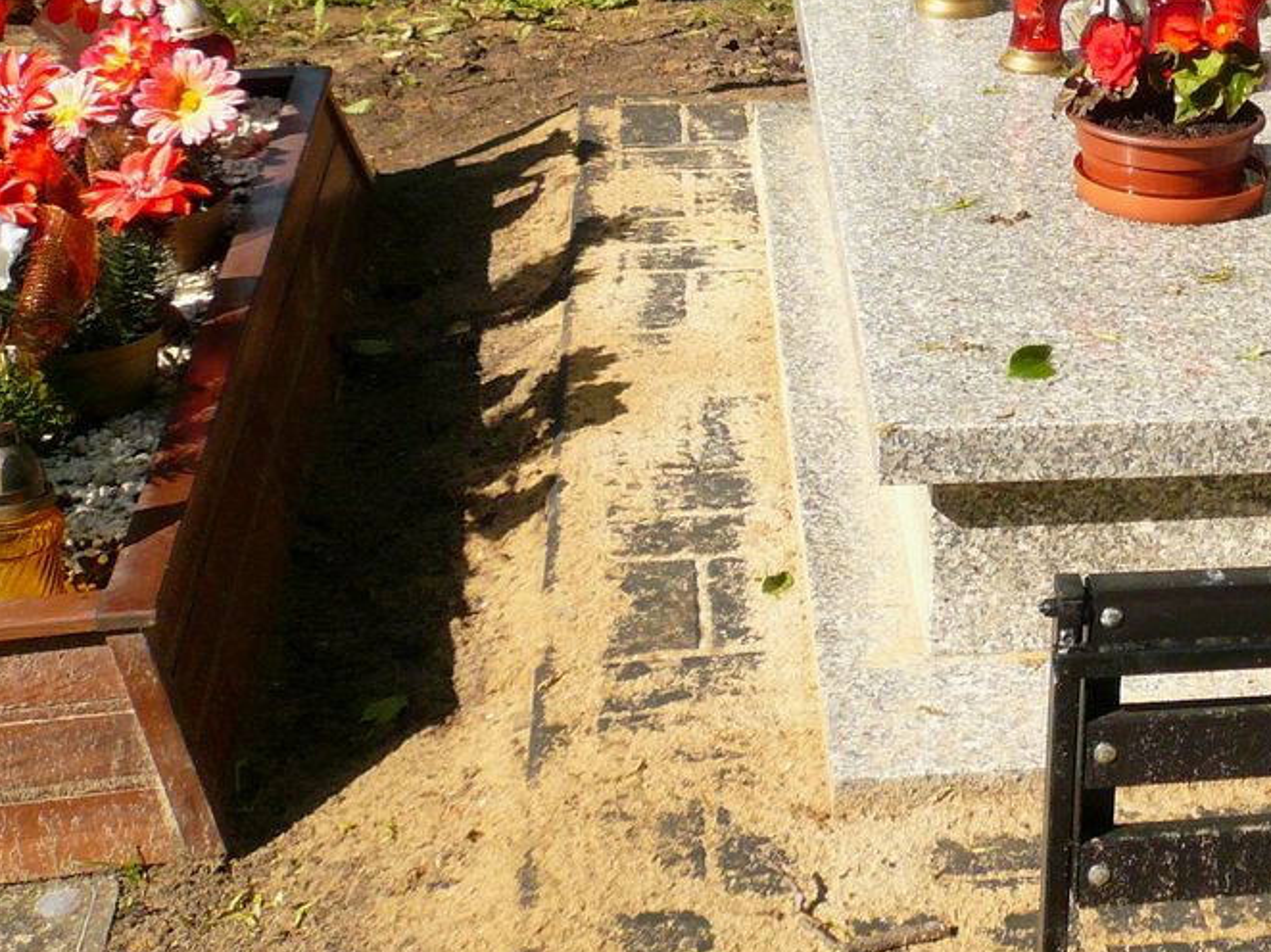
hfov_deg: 26.3
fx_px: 2496
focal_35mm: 68
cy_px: 59
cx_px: 1402
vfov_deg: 21.0
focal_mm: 4.9
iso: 100
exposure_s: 1/800
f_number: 2.9
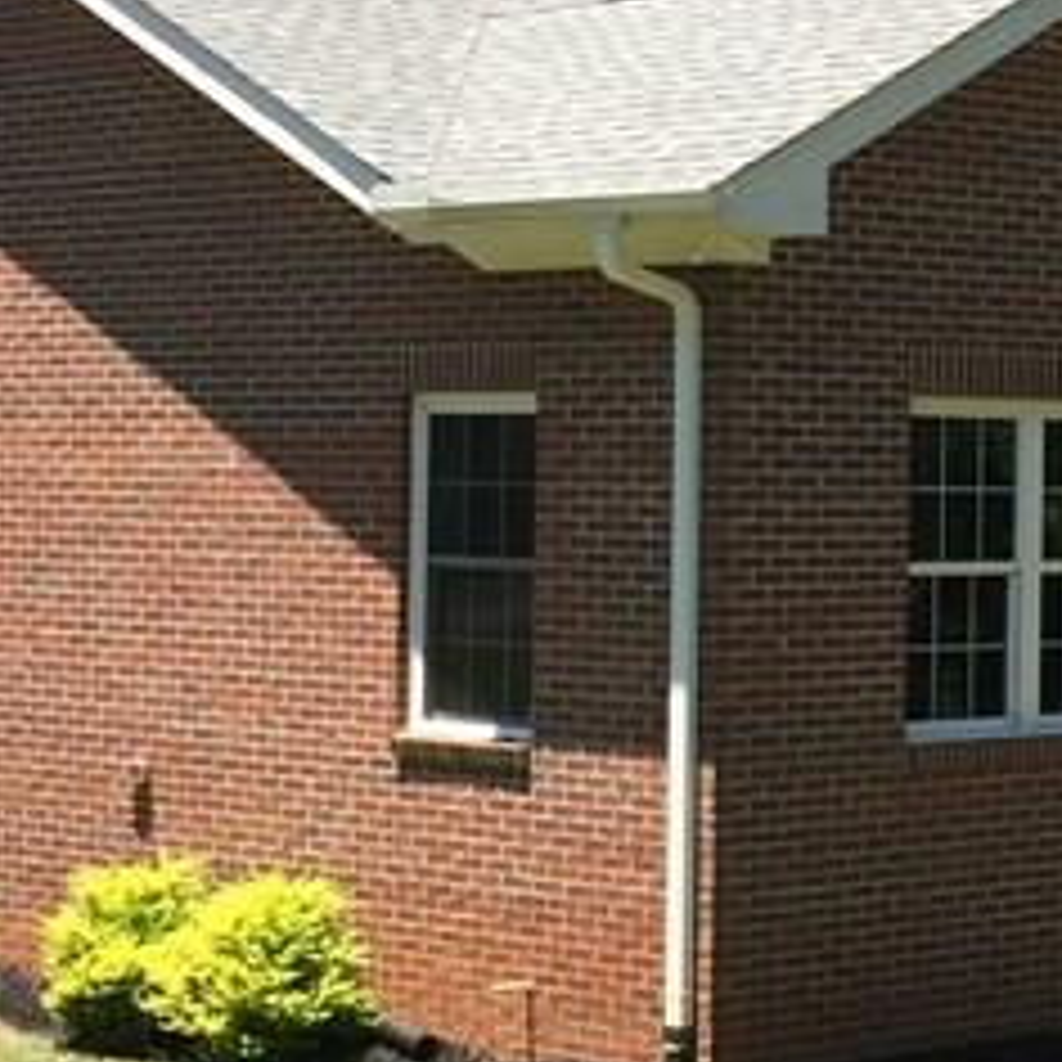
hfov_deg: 15.6
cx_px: 860
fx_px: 3853
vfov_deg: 15.7
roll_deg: -2.5
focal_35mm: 111
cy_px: 378
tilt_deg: -1.6
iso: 32
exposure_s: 1/989
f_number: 2.2
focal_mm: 4.15
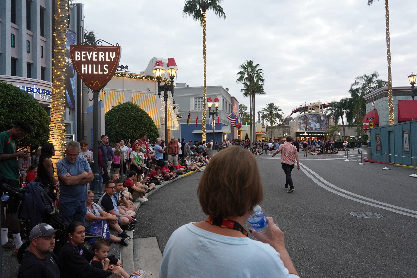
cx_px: 208
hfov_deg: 65.5
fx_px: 324
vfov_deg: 46.4
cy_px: 139
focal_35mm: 28
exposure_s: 1/100
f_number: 9
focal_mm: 28
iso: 3200
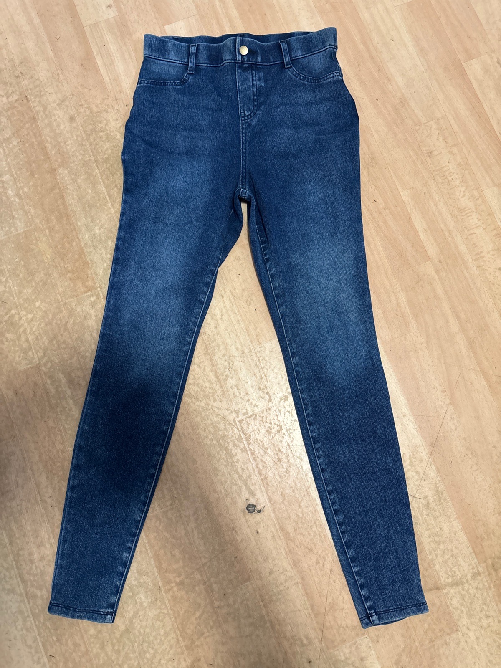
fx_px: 502
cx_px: 250
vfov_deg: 67.3
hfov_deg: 53.1
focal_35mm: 26
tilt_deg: -82.8
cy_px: 334
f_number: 1.6
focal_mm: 5.96
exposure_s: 1/50
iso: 400
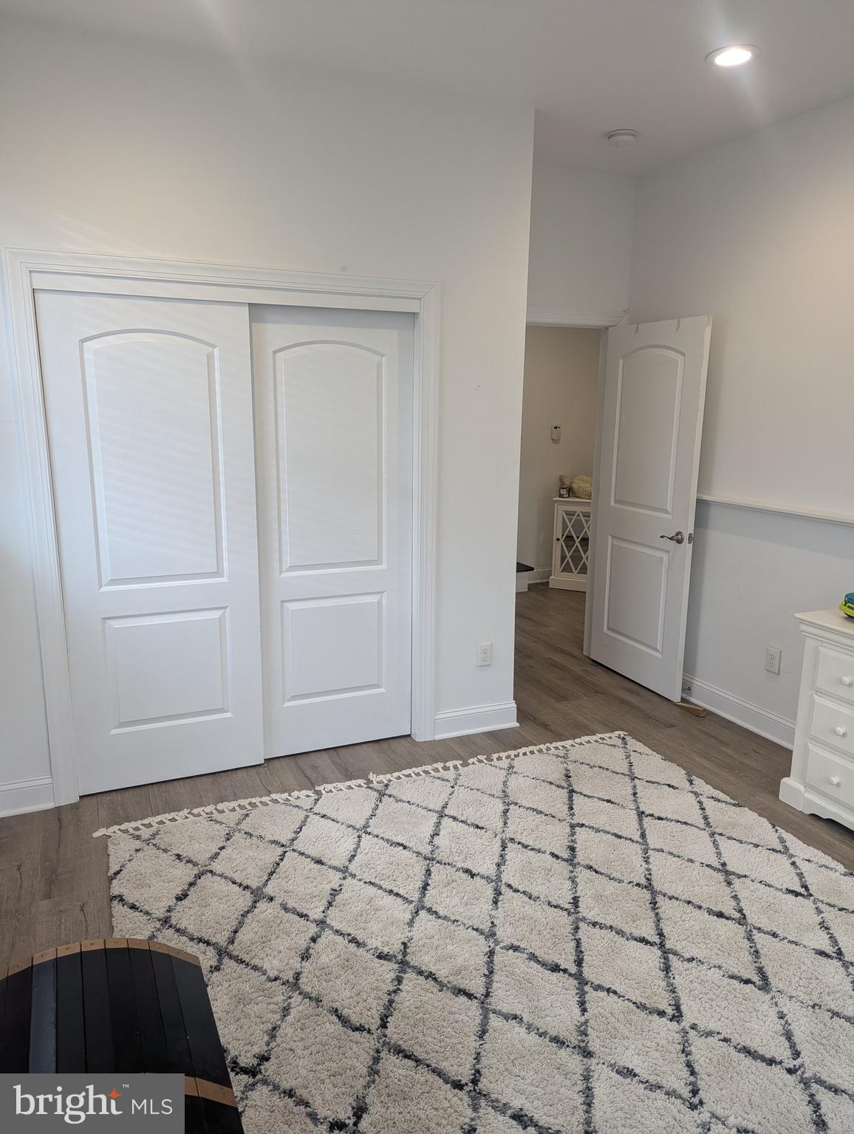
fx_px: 788
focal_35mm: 24
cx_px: 427
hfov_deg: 56.9
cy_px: 567
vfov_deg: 71.5
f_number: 1.85
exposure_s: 1/120
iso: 263
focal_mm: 6.81
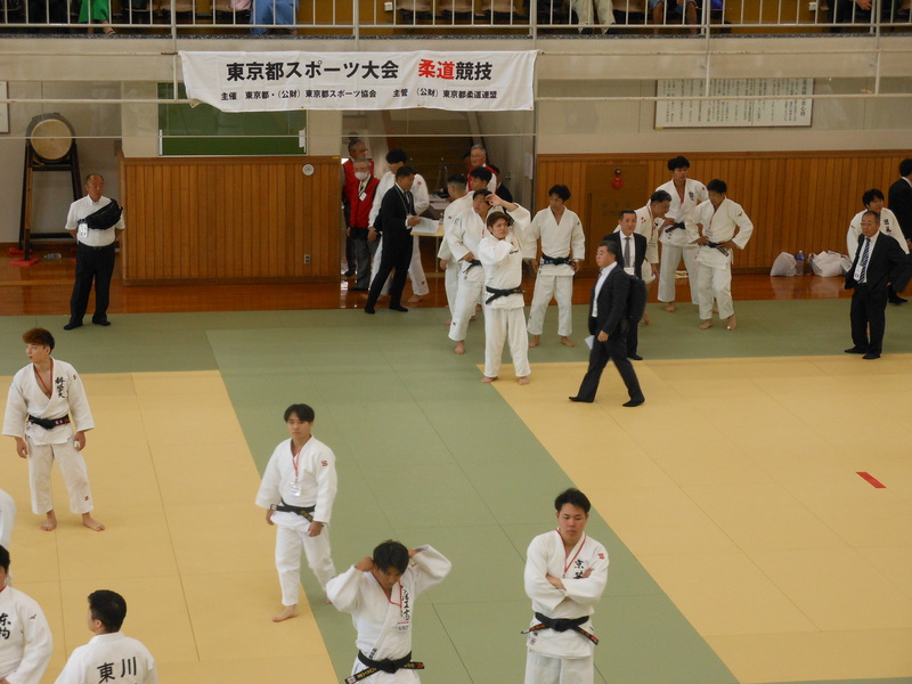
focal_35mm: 87
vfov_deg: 17.0
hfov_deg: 22.5
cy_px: 342
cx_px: 456
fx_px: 2292
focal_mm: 15.5
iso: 250
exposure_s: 1/60
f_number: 4.6
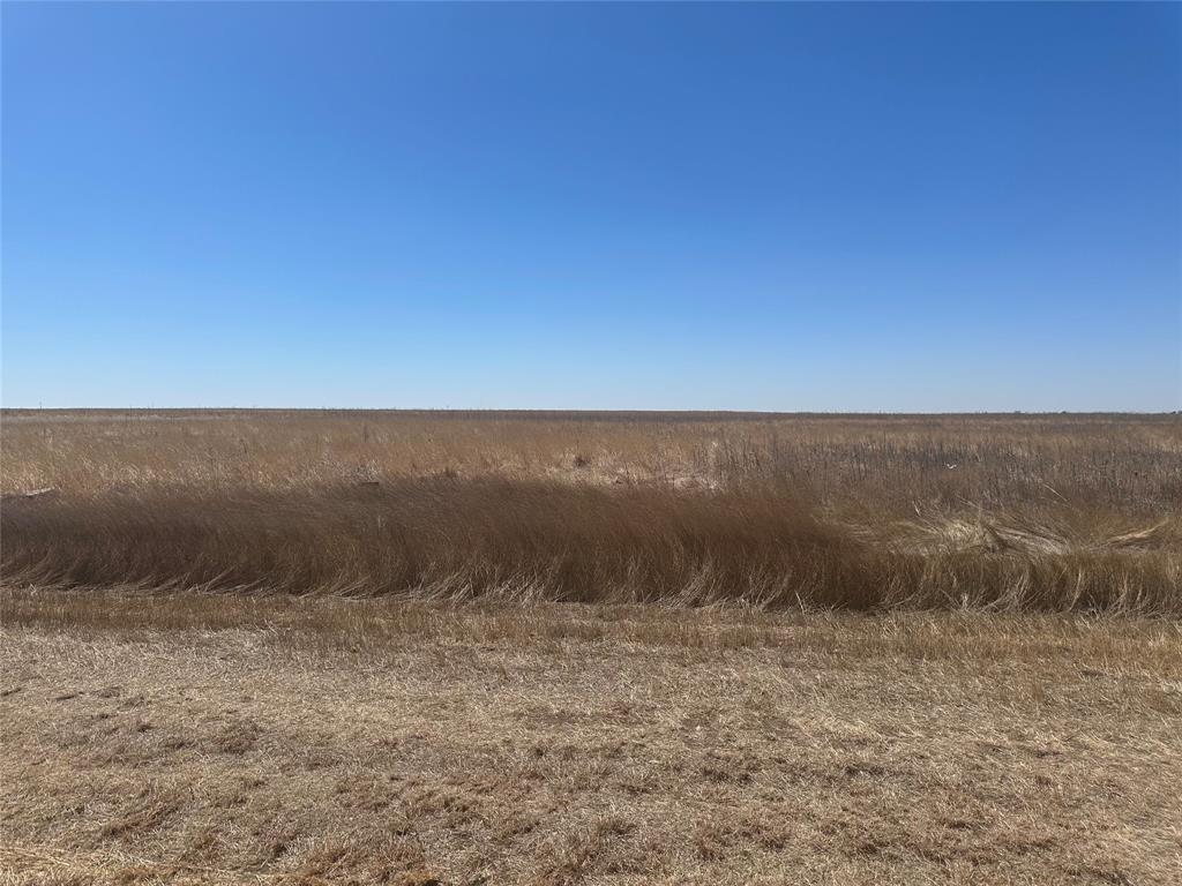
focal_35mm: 24
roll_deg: -0.2
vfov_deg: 56.8
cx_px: 591
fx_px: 820
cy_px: 443
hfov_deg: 71.6
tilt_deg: -0.6
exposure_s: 1/8197
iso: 80
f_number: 1.78
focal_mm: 6.86
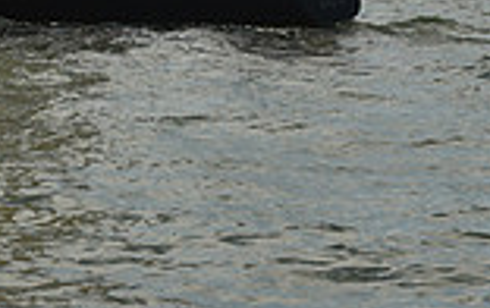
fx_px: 3544
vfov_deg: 4.8
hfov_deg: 7.9
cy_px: -588
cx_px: -39
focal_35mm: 265
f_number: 13
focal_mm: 70
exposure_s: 1/1000
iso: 320
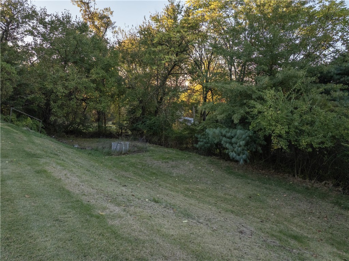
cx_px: 174
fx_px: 242
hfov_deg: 71.6
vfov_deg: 56.7
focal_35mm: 24
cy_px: 130
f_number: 2.8
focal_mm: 12.29
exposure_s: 1/200
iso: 800
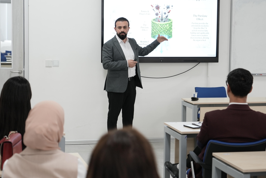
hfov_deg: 27.0
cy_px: 82
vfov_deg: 18.2
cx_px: 134
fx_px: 554
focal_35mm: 75
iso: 1000
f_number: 4
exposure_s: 1/100
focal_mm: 63
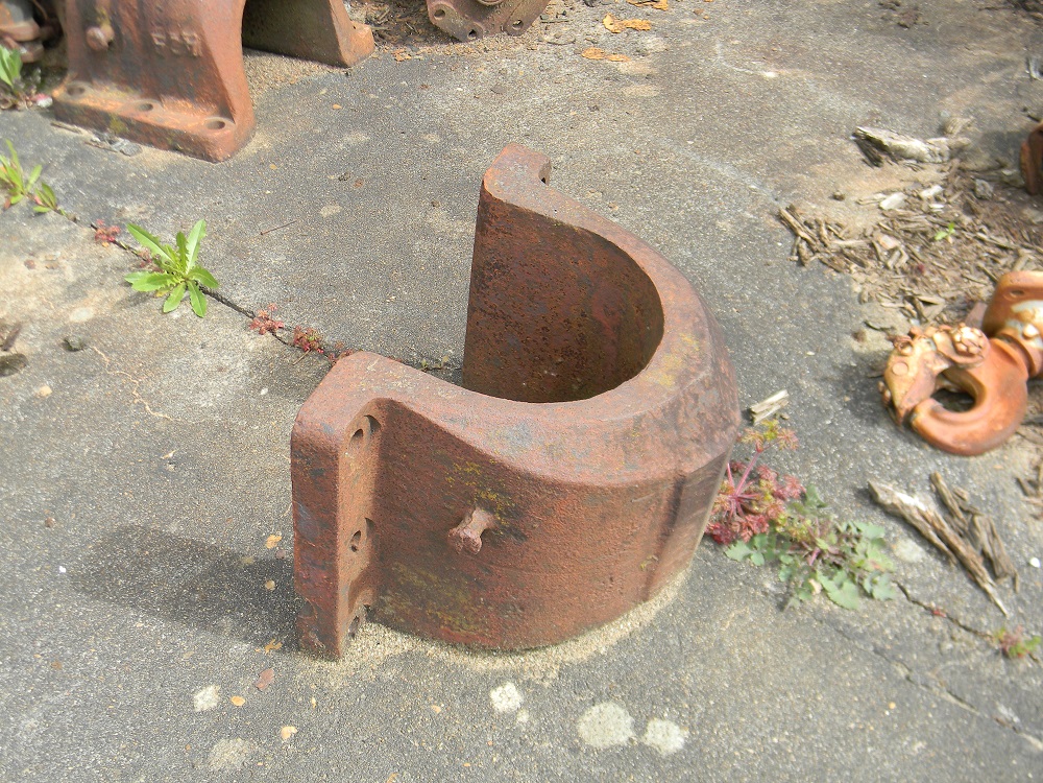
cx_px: 522
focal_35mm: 41
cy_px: 392
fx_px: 1235
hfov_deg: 45.8
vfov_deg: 35.1
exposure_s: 1/152
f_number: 3.8
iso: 80
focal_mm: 7.3
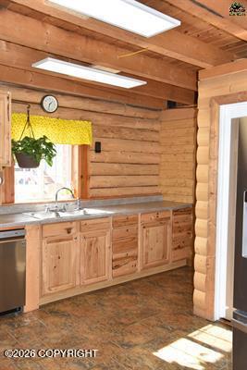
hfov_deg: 41.1
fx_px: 329
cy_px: 185
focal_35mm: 32
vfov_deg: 58.7
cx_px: 124
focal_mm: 32
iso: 720
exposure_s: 1/125
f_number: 5.6
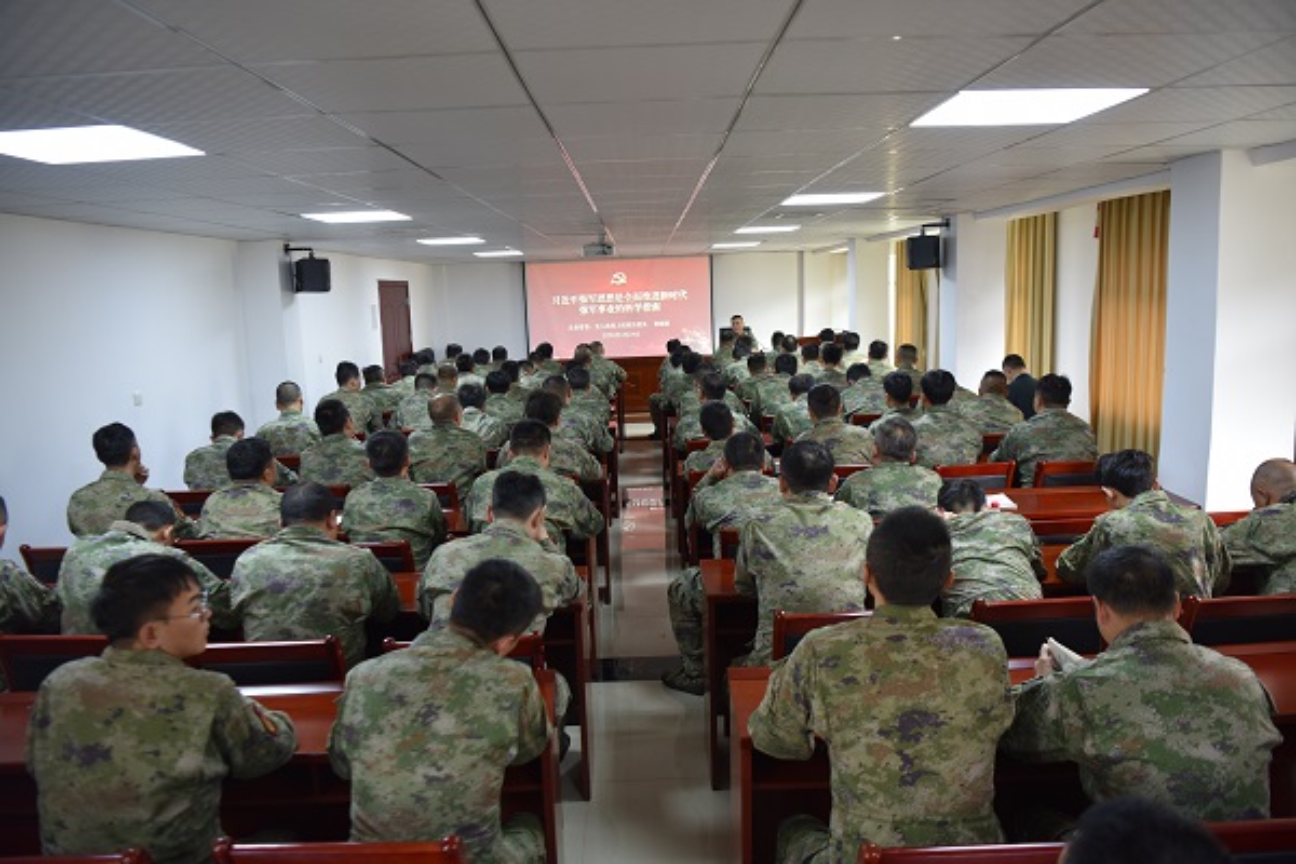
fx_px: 936
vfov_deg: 49.6
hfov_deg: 69.4
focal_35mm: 26
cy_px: 432
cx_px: 648
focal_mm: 26
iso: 800
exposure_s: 1/60
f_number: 2.8
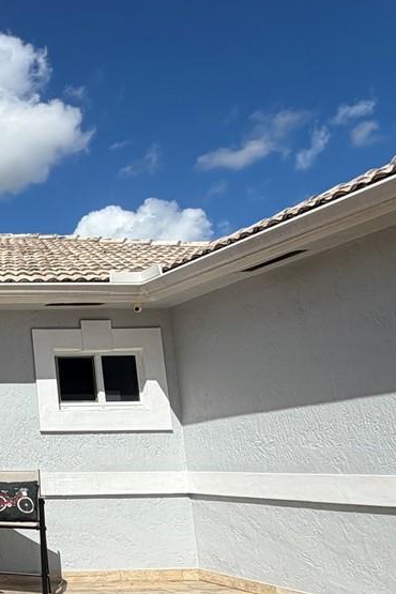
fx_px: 693
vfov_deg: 46.2
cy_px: 345
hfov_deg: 23.3
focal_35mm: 42
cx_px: -244
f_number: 2.2
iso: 20
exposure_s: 1/1698
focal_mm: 2.22
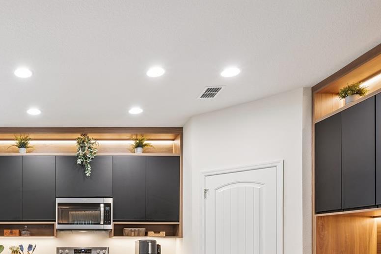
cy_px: 245
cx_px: 67
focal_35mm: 33
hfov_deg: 52.8
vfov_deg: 36.5
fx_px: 349
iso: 200
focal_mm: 16
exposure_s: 1/2
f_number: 9
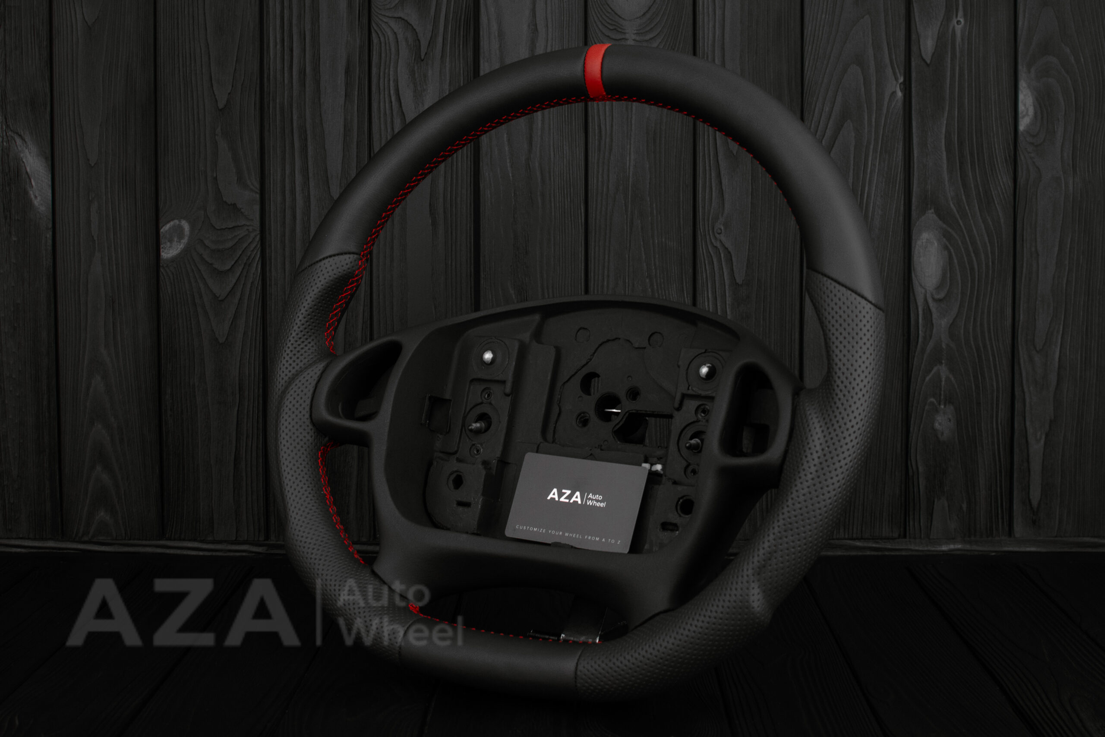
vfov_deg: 25.8
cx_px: 552
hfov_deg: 37.8
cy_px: 368
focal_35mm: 52
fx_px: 1611
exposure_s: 1/125
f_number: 6.3
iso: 500
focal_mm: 35
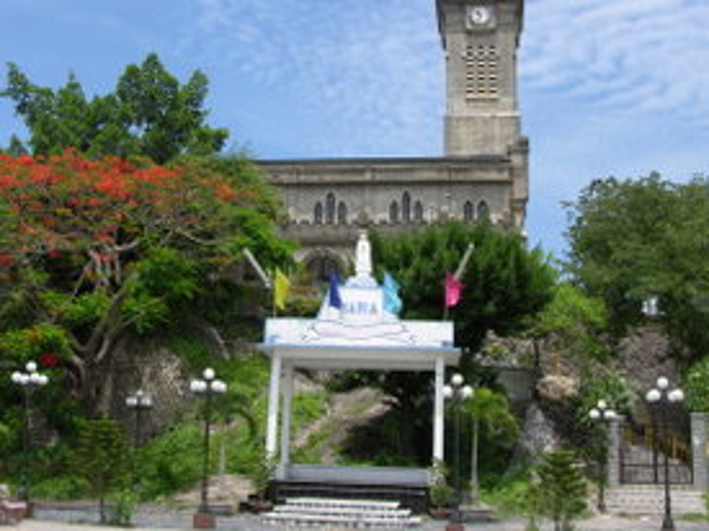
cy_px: 201
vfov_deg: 28.4
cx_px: 302
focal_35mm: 51
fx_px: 1044
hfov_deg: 37.4
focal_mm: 8.9
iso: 50
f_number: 6.3
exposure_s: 1/227
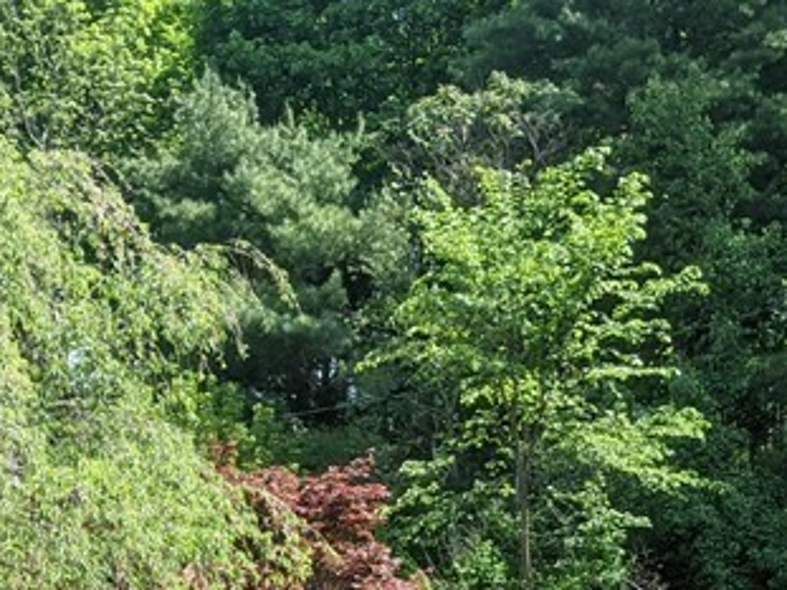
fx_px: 2023
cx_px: 367
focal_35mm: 89
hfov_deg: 22.0
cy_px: 874
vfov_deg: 15.4
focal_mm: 4.44
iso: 51
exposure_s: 1/978
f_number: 1.8
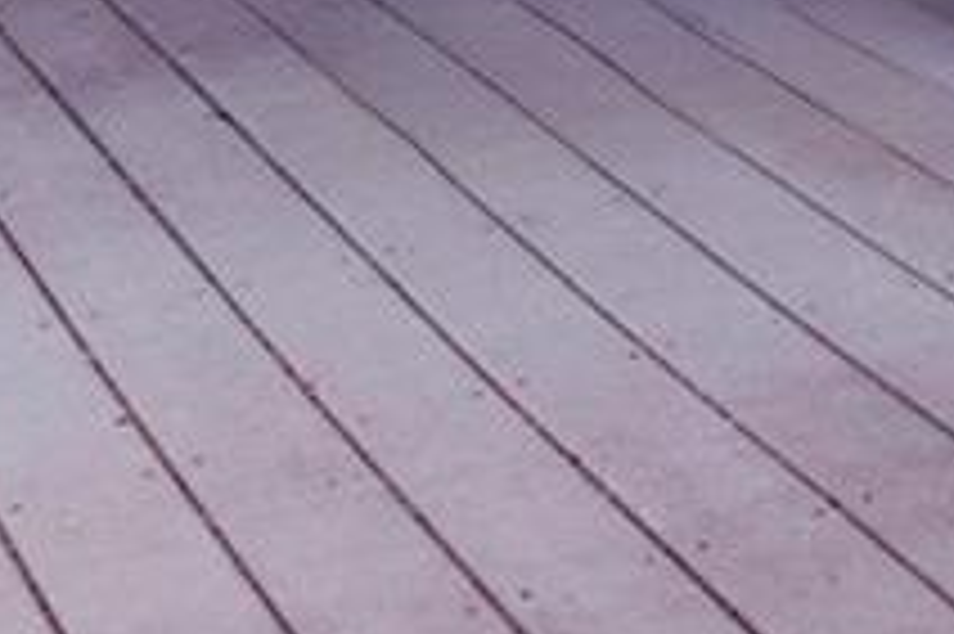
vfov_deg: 10.1
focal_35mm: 121
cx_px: 1242
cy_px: -805
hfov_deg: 16.1
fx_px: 3204
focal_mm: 16
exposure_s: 1/400
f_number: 8
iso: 125
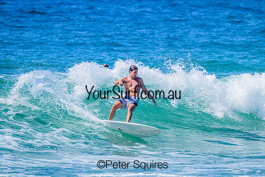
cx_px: 132
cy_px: 88
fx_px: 4491
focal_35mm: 610
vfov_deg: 2.3
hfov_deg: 3.4
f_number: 11
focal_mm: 610
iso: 900
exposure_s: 1/2000
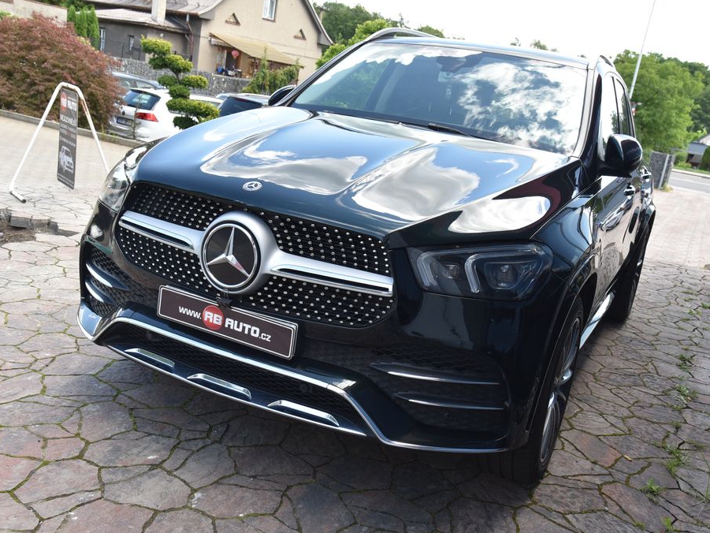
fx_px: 718
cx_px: 364
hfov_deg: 52.6
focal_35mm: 35
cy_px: 266
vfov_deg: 40.7
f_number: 6.3
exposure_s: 1/160
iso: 500
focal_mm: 32
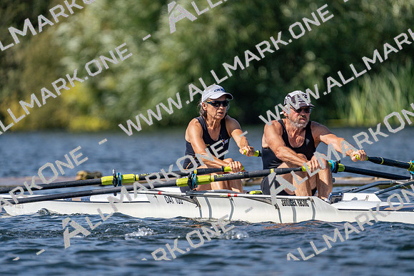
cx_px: 207
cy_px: 138
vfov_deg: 2.3
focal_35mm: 600
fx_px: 6901
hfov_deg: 3.4
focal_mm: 600
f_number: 6.3
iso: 320
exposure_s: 1/2000
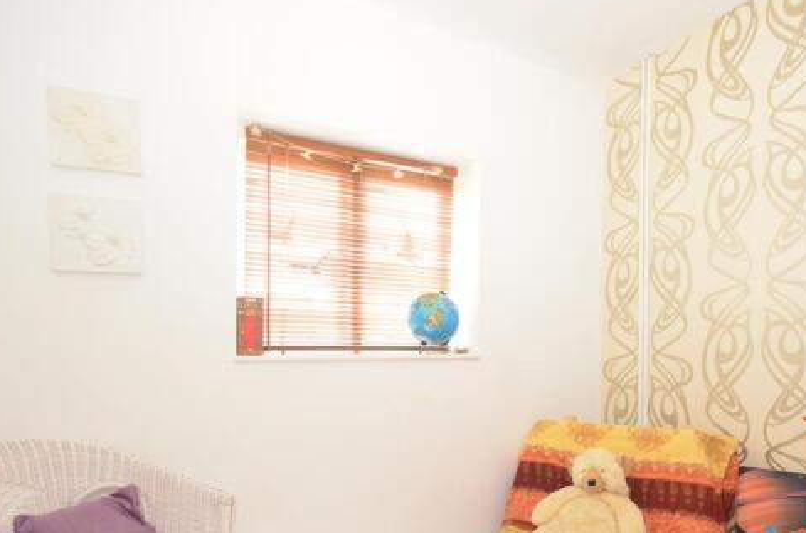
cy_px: 346
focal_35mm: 27
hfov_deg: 67.9
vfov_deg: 47.6
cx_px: 451
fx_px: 596
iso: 640
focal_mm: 13
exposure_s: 1/6
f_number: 8
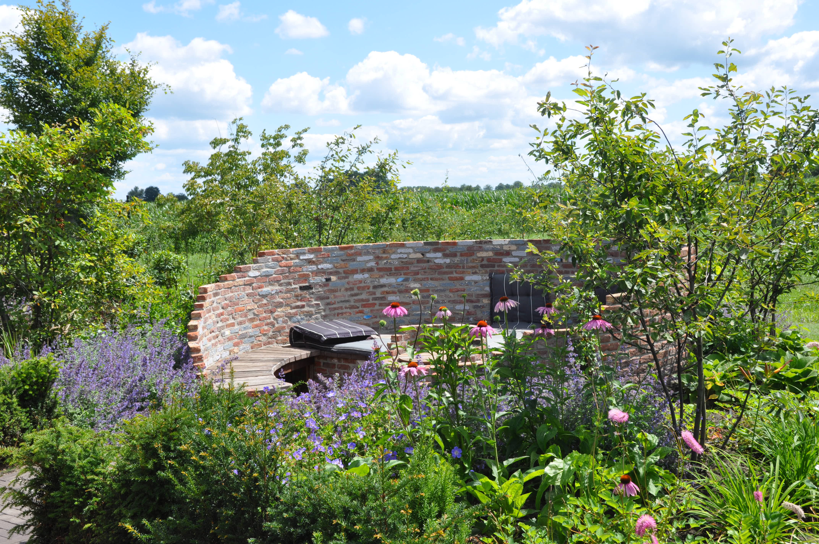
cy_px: 272
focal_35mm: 42
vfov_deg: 31.8
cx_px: 410
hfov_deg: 46.4
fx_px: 954
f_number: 13
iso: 200
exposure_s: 1/160
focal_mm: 28
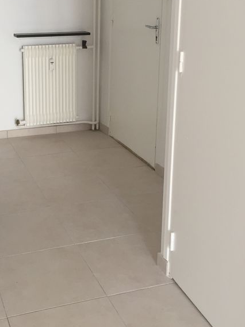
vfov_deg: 36.7
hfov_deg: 28.2
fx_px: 482
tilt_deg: -13.8
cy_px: 86
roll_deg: -0.6
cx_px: 68
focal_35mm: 51
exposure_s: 1/33
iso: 80
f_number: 2.2
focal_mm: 4.15
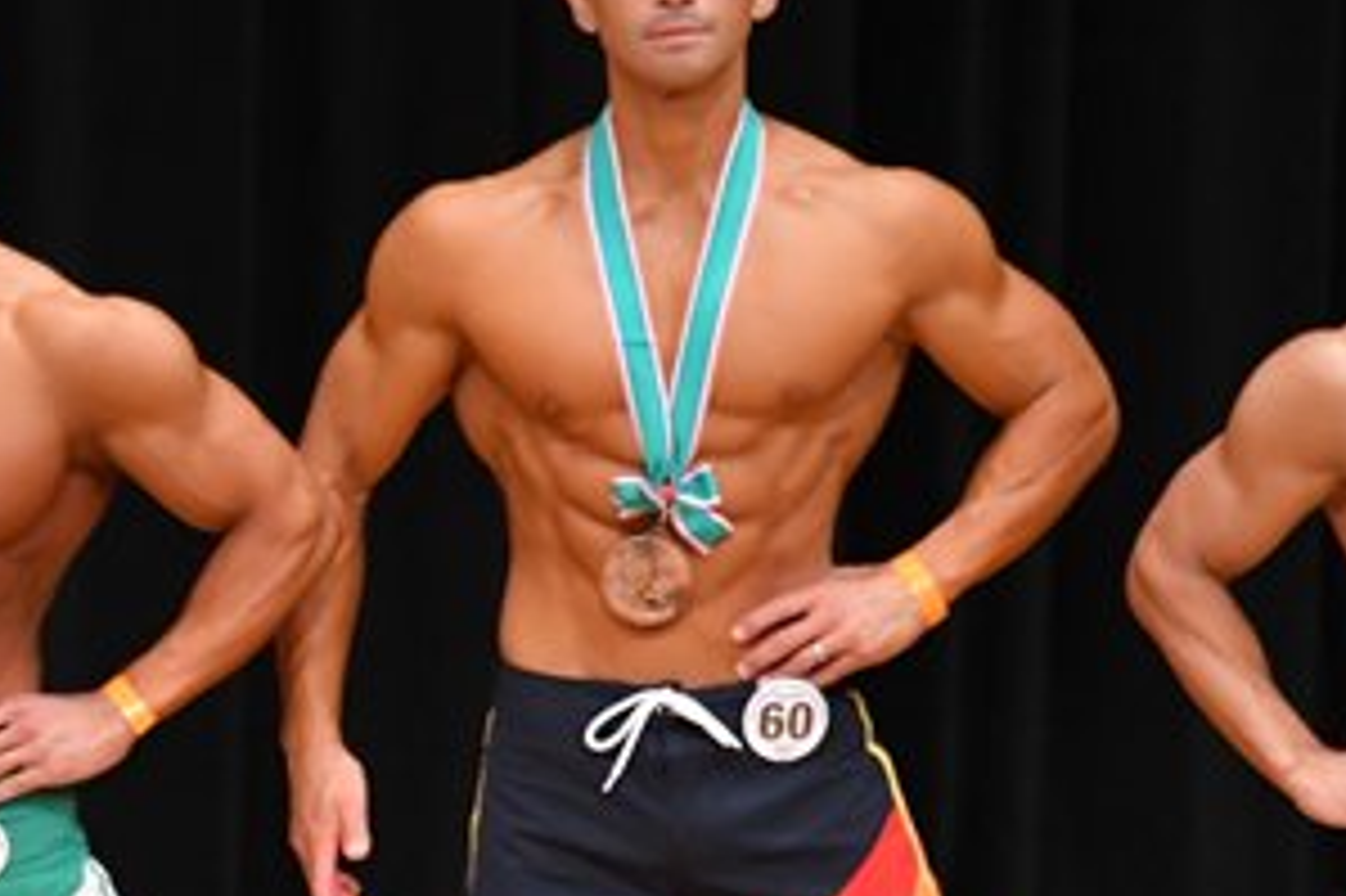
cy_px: 824
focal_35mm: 699
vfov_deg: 2.0
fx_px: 26119
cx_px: -326
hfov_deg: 2.9
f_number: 5.6
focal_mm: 180
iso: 4000
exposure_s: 1/400
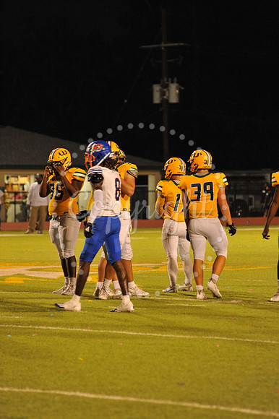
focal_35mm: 200
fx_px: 2328
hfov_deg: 6.9
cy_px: 210
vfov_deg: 10.3
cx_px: 140
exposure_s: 1/160
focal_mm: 200
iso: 3200
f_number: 5
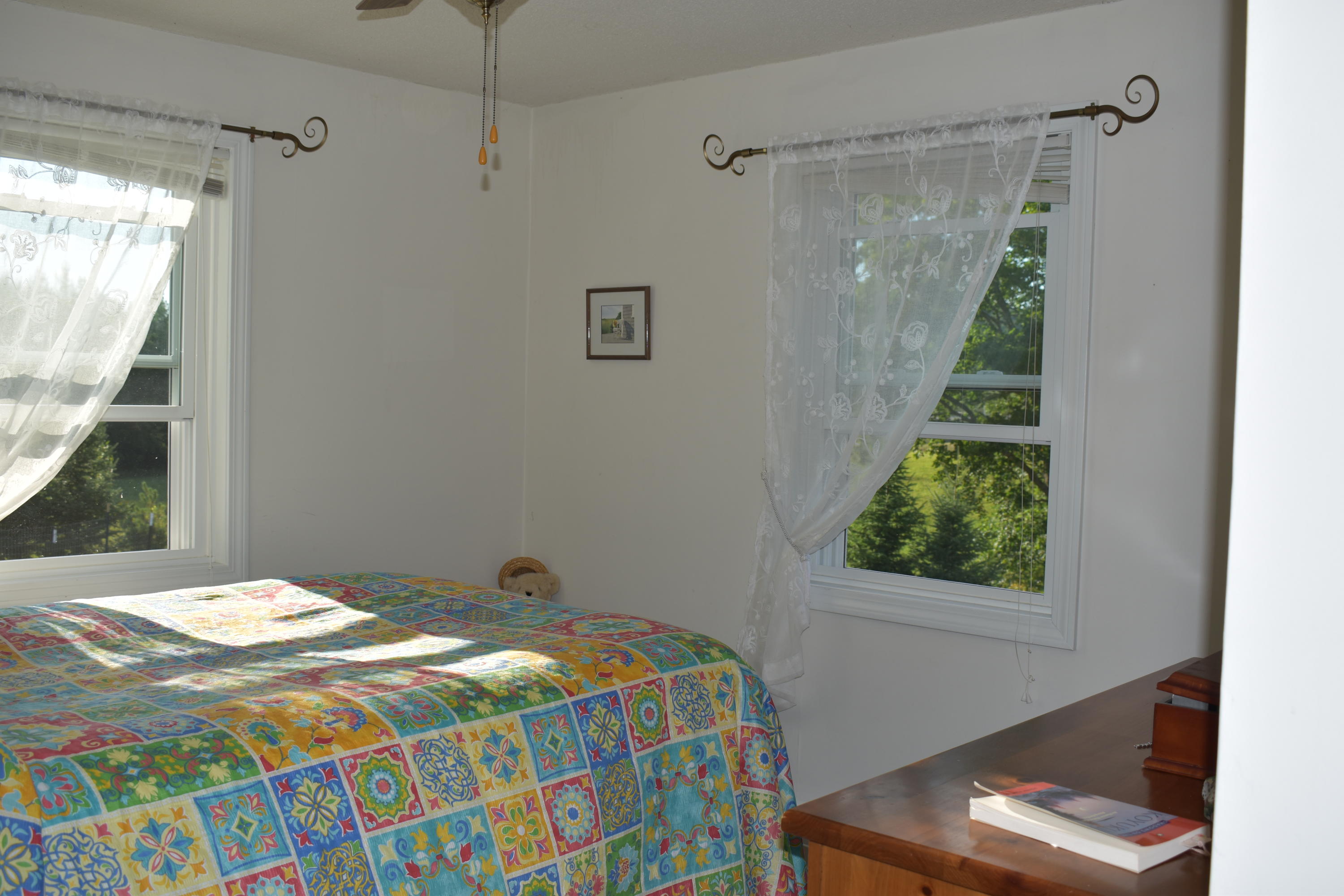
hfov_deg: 53.1
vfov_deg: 36.9
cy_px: 448
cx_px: 672
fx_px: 1344
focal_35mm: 36
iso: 100
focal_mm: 24
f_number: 5.6
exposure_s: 1/200
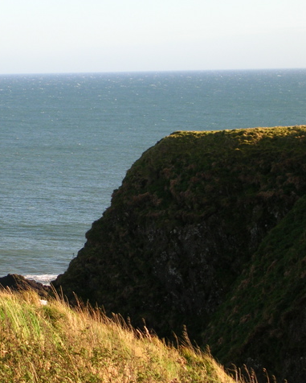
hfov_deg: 10.2
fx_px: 1709
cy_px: 191
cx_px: 52
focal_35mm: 151
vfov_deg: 12.8
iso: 50
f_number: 4.9
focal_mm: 17.4
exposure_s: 1/163
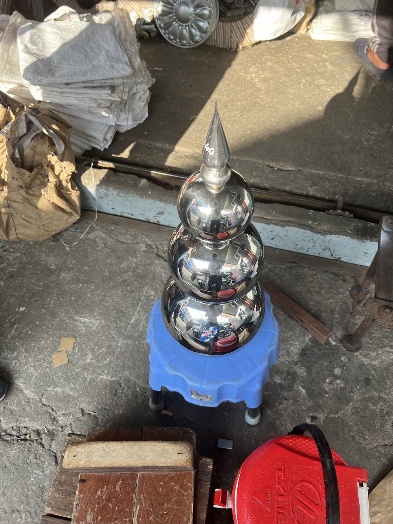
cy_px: 262
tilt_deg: -56.1
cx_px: 196
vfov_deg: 67.3
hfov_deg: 53.1
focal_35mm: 26
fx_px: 394
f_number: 1.5
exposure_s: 1/502
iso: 50
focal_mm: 5.7
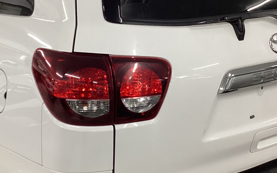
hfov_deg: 30.9
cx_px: 97
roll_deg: +0.5
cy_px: 69
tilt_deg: -13.9
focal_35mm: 66
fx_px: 498
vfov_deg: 19.7
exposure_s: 1/50
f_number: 2.4
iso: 200
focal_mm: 3.3
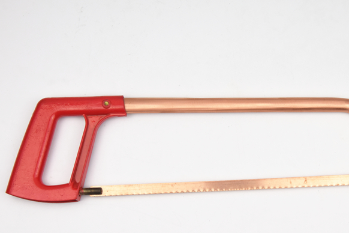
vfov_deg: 20.1
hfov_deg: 29.7
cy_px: 144
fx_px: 656
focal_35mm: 68
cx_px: 207
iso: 400
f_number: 10
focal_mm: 35
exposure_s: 1/60
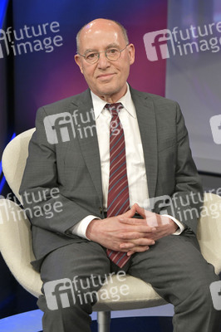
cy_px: 166
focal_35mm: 56
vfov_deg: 35.7
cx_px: 110
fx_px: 517
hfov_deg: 24.2
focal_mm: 56
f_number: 5.6
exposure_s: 1/200
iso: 2500
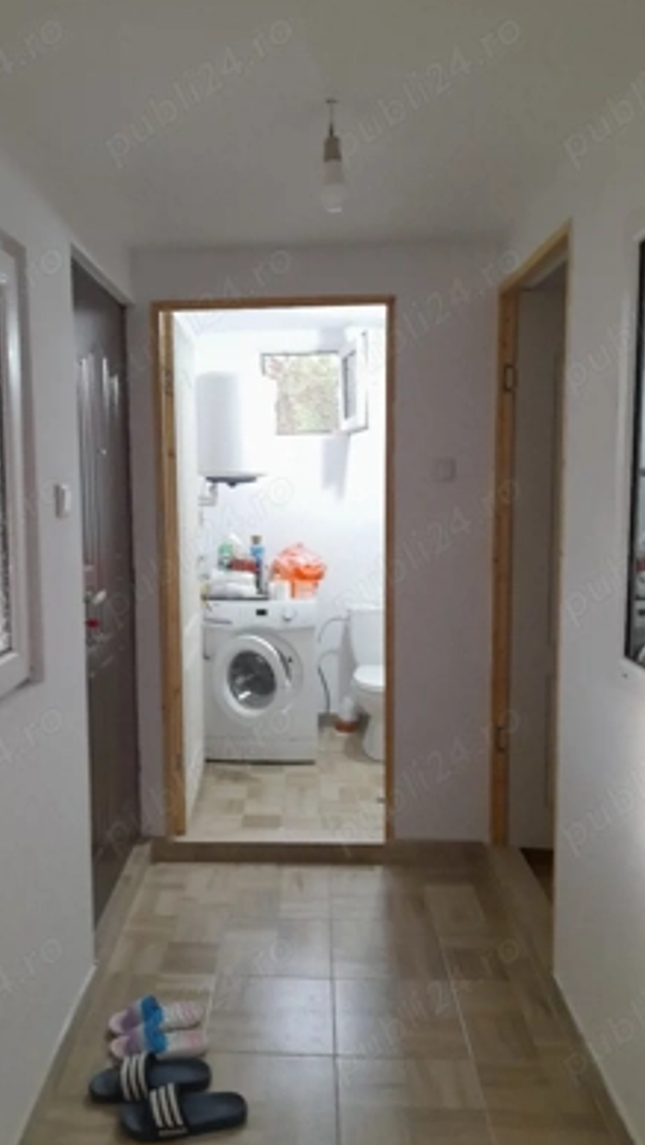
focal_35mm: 28
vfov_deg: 67.9
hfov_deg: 41.3
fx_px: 851
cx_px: 256
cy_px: 583
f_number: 2
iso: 200
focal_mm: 4.6
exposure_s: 1/50
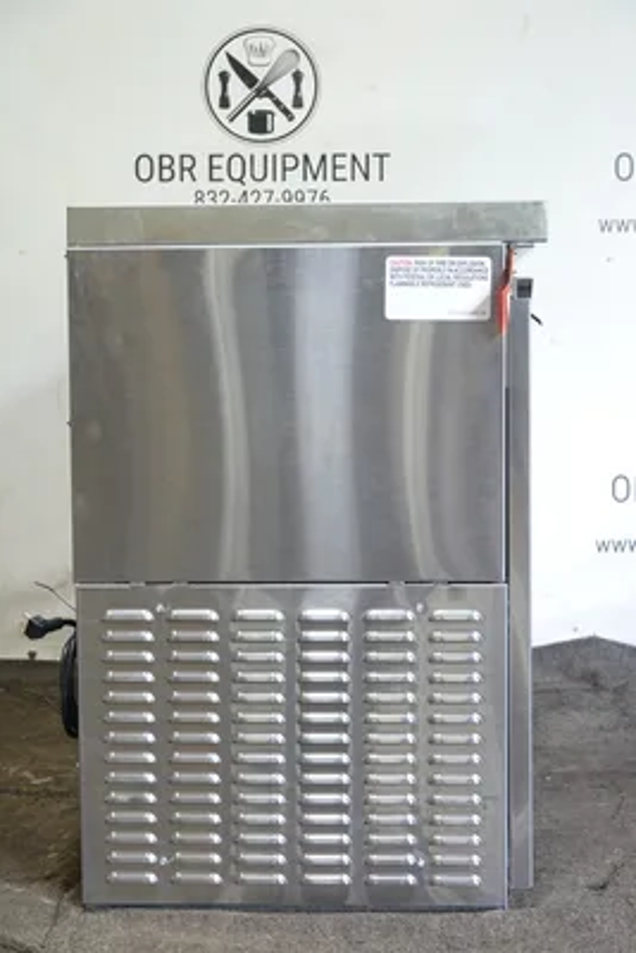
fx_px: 1483
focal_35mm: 56
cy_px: 476
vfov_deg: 35.6
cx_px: 318
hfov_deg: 24.2
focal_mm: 20.69
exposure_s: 1/30
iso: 640
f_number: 4
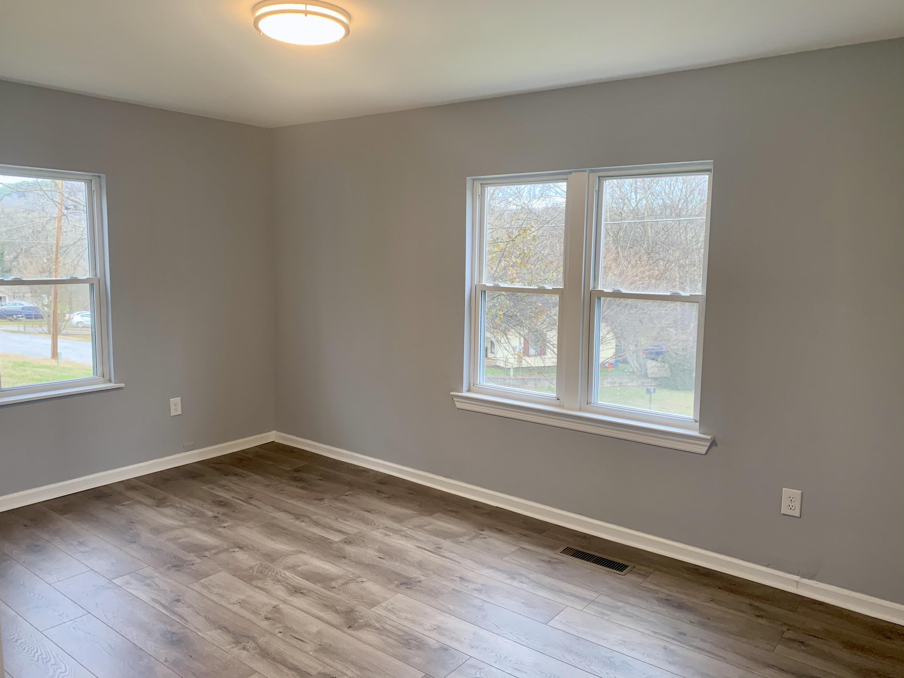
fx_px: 679
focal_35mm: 26
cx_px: 452
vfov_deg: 53.1
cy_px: 339
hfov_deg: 67.3
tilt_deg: -6.3
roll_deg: -0.5
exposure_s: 1/120
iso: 80
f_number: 1.8
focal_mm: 4.25
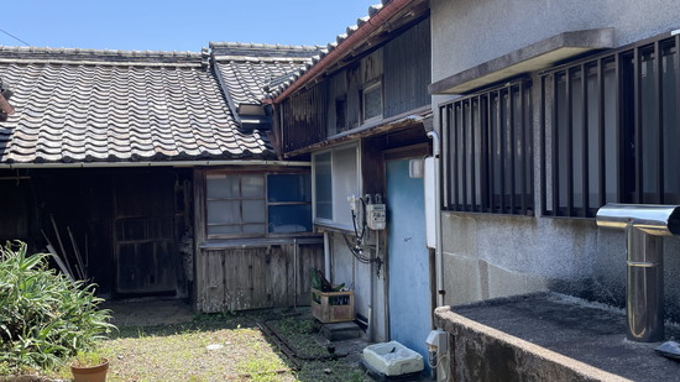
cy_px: 207
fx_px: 613
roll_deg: +1.7
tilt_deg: -1.2
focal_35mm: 34
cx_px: 304
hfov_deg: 57.9
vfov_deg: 34.6
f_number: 1.6
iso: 32
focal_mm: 4.2
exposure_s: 1/1416
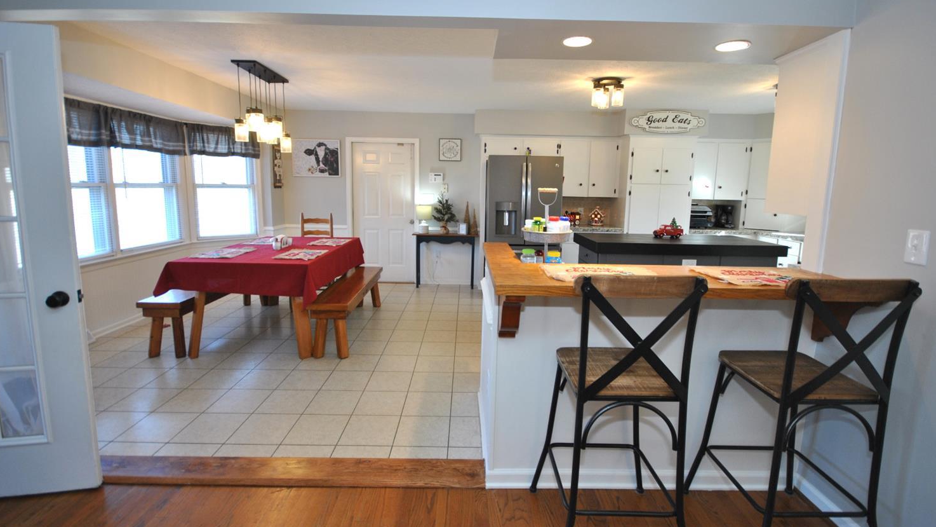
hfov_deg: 99.4
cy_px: 243
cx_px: 462
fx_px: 397
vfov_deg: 67.0
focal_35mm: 16
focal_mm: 10
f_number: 4
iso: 200
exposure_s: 1/40
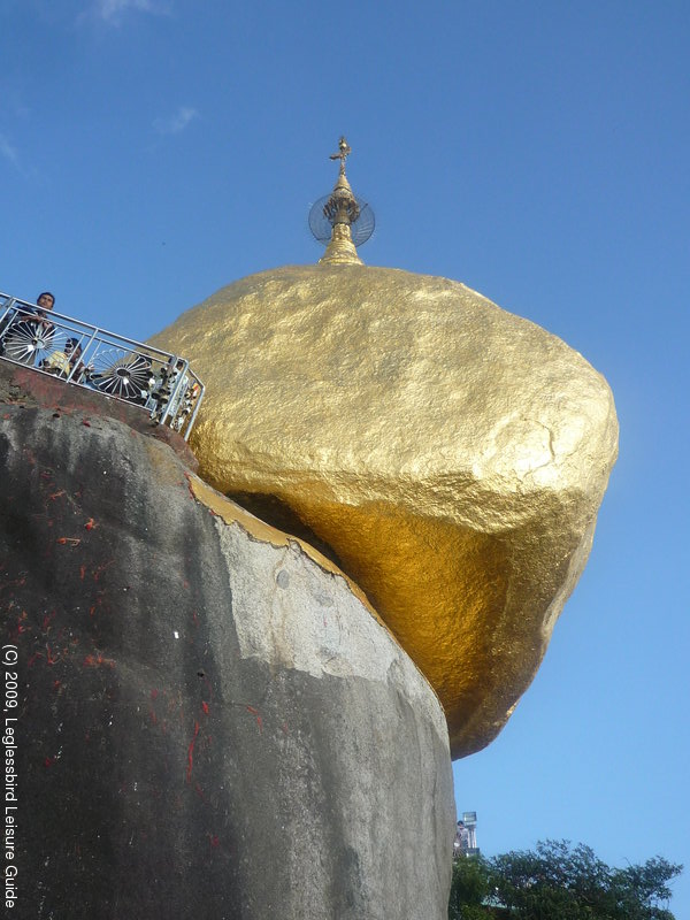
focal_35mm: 33
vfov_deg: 55.4
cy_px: 460
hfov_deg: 42.9
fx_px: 877
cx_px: 345
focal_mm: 4.4
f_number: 3.5
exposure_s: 1/500
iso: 100
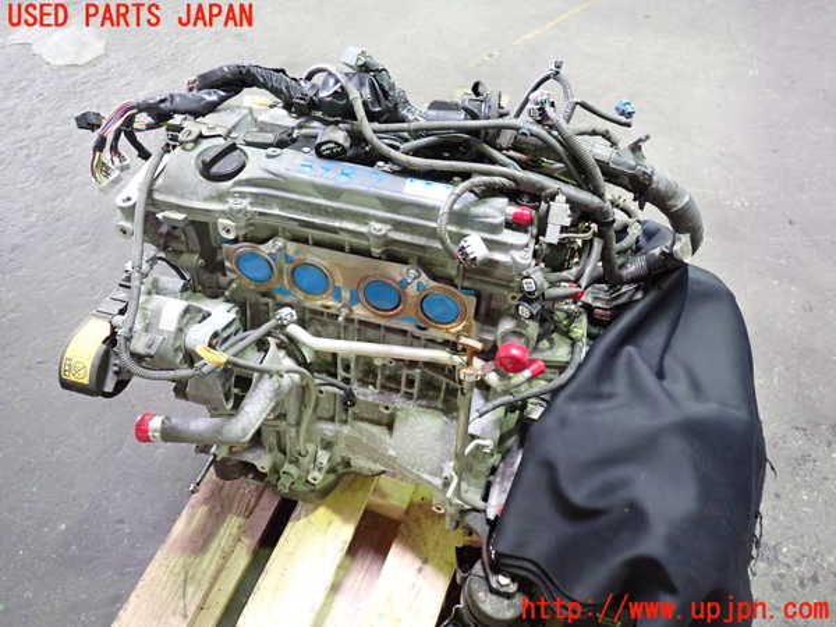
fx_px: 604
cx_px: 418
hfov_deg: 69.4
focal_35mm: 25
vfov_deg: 54.9
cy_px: 314
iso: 640
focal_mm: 4.5
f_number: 2
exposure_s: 1/30
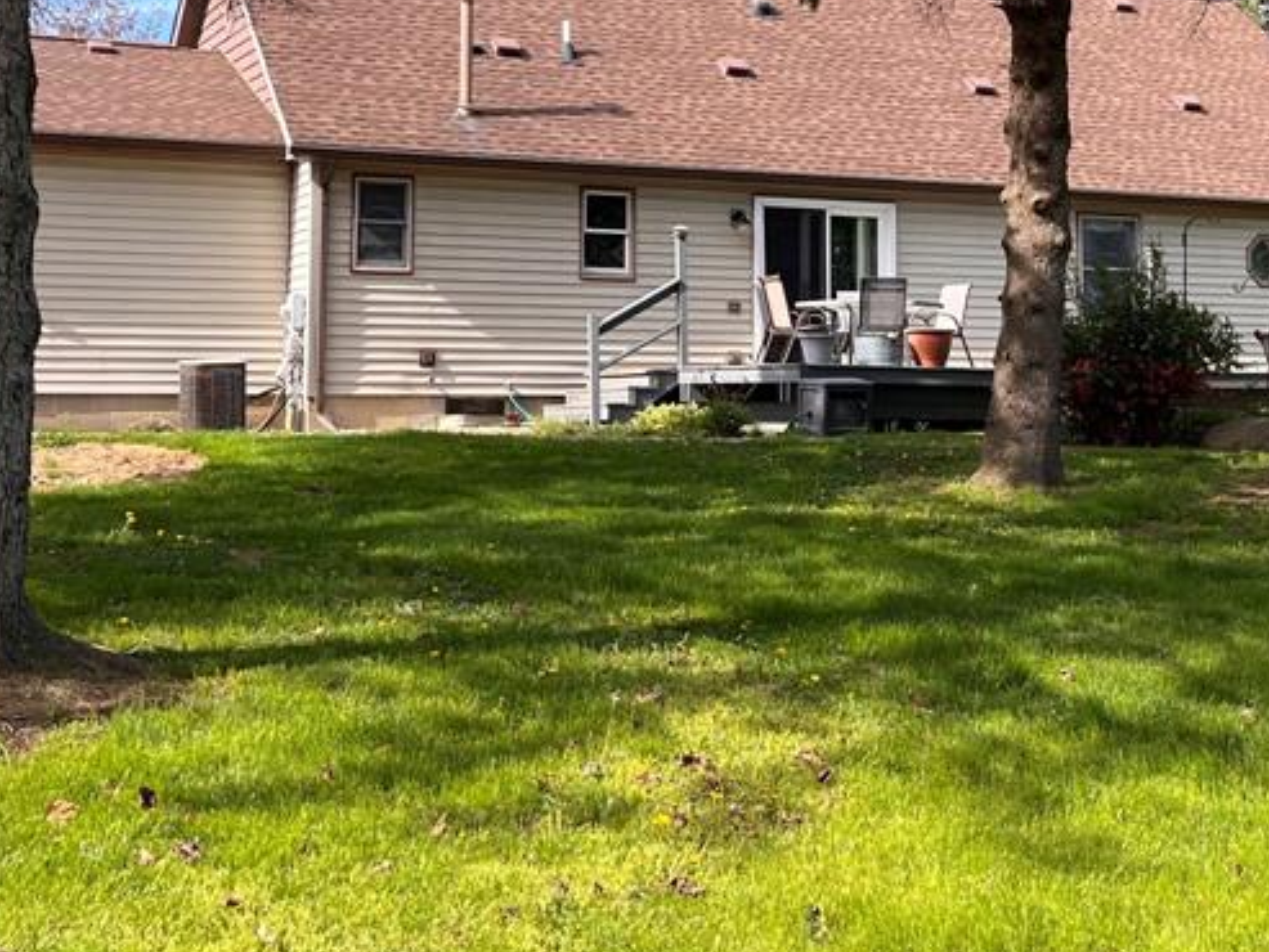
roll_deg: -0.6
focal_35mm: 54
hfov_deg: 35.5
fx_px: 1980
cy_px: 206
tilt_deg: +6.3
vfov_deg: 26.6
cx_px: 664
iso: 50
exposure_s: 1/992
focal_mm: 5.1
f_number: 1.6
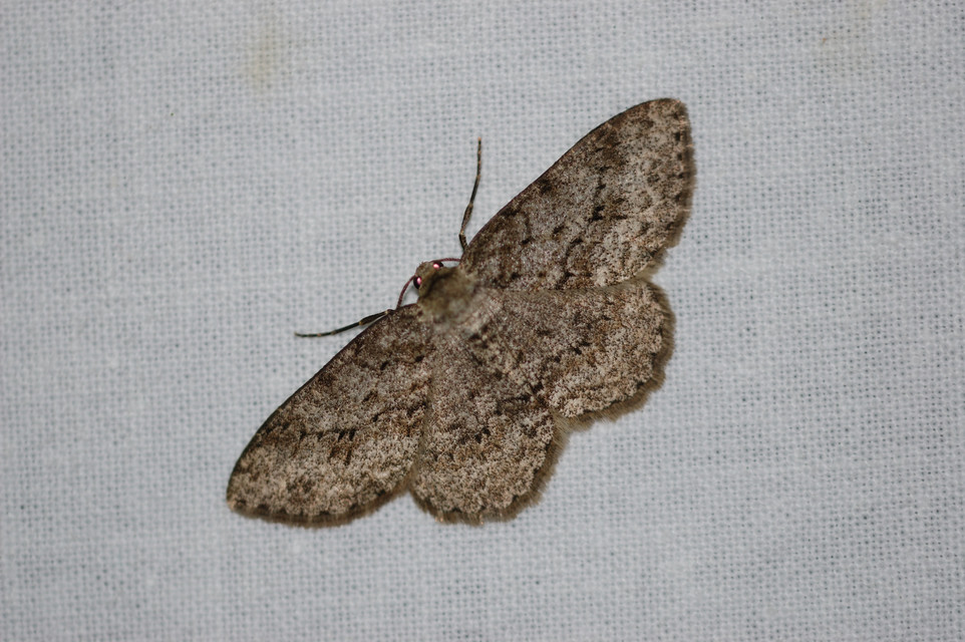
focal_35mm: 158
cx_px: 482
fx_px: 4219
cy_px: 321
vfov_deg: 8.7
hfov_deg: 13.0
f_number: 4.2
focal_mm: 105
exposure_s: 1/250
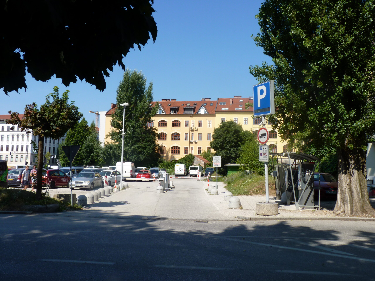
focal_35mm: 31
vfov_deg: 45.4
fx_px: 336
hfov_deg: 58.4
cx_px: 188
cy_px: 140
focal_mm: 5.5
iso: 80
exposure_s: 1/320
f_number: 5.6
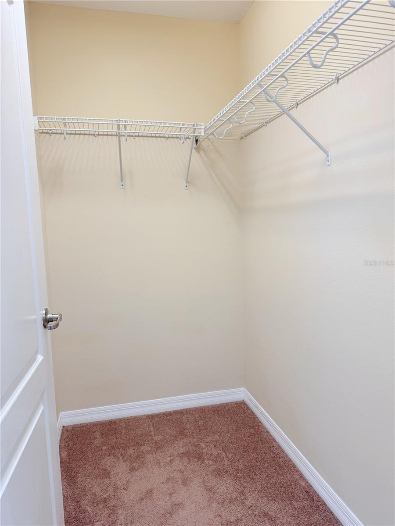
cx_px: 198
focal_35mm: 24
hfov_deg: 56.8
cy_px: 263
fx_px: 365
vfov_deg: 71.6
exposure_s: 1/60
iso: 100
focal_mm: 6.76
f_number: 1.78
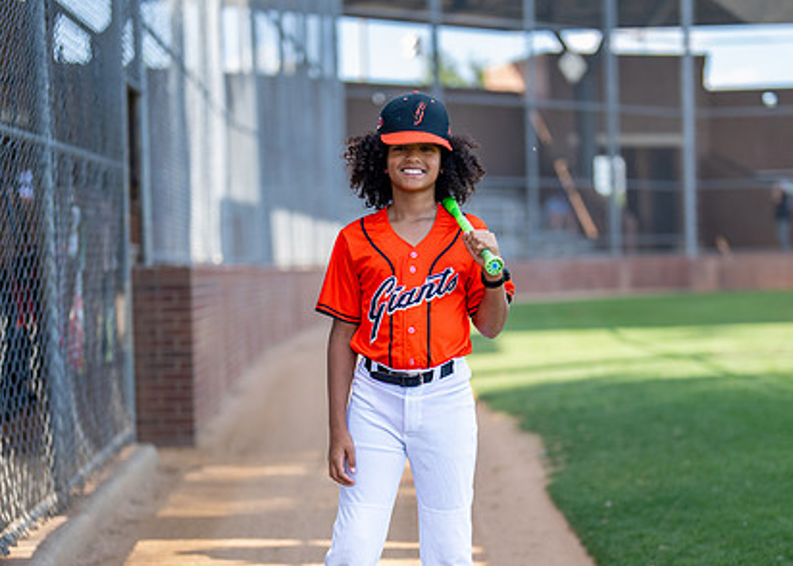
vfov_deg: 18.0
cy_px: 383
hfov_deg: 25.1
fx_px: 1779
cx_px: 431
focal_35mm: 79
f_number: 1.2
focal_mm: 50
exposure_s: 1/1600
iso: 125
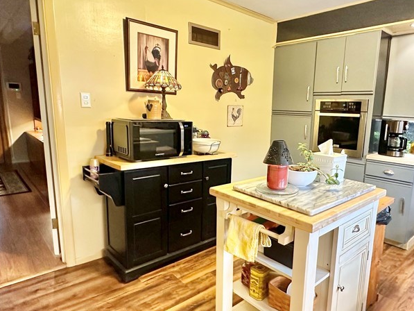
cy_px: 161
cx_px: 250
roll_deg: -3.3
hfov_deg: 70.8
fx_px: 287
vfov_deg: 56.8
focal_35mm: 24
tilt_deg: -10.7
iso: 400
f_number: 2.2
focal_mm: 2.22
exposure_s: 1/60
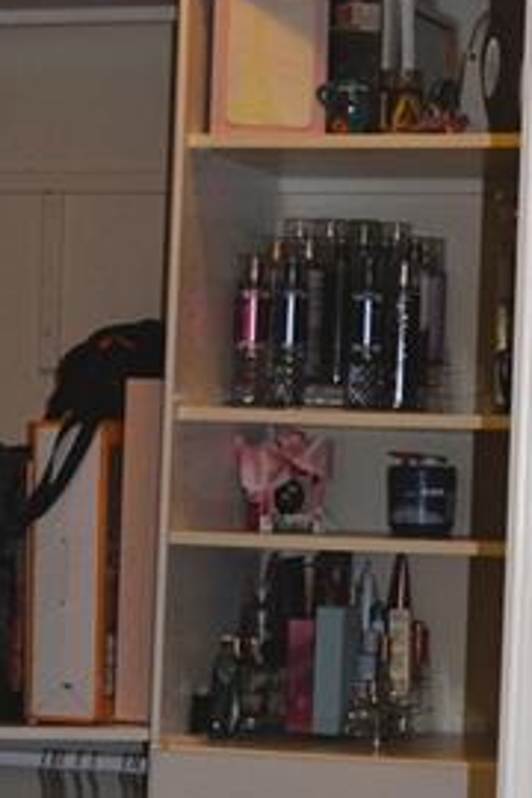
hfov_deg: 11.4
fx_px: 2660
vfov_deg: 17.0
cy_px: 597
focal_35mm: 120
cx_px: 443
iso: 400
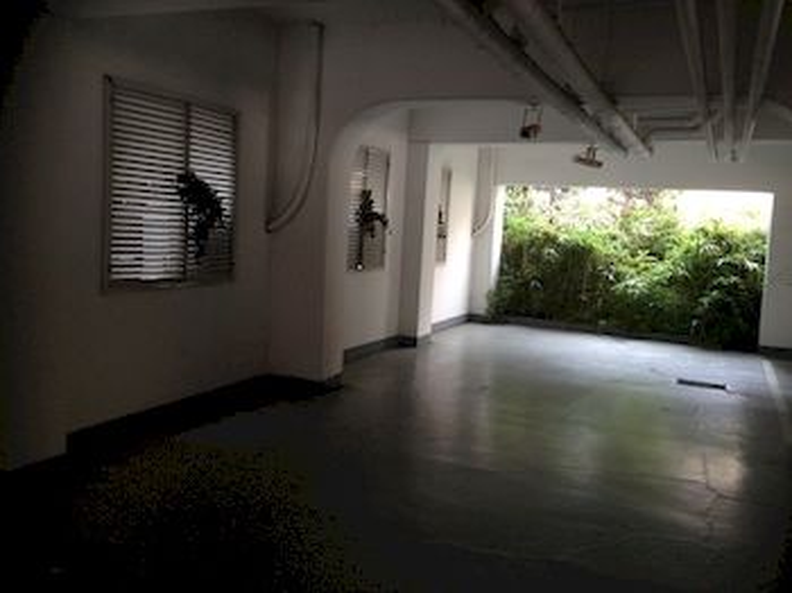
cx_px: 396
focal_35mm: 33
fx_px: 755
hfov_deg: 55.4
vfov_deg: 42.9
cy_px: 296
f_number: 2.4
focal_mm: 4.12
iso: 50
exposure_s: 1/24
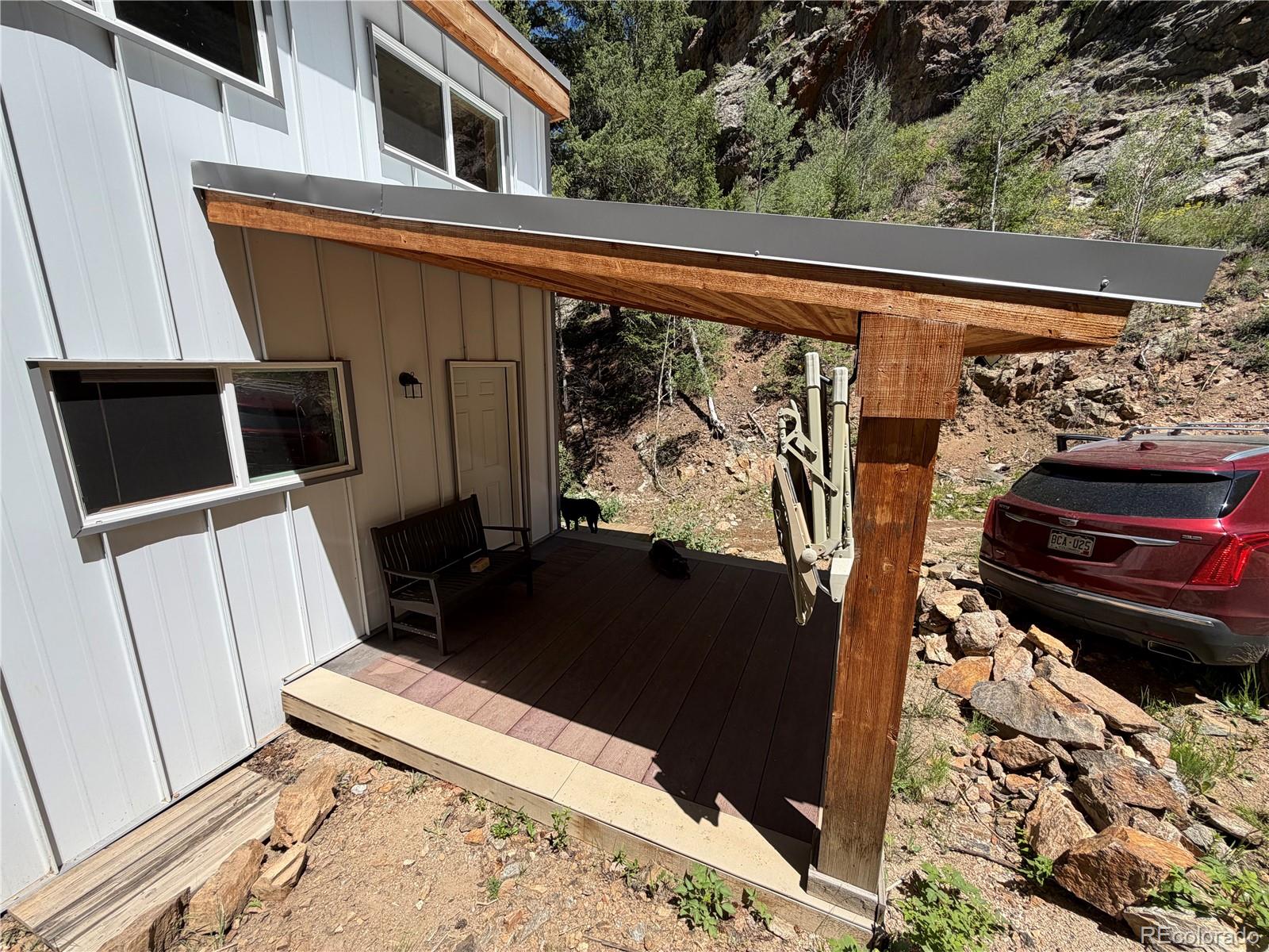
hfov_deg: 102.1
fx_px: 513
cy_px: 476
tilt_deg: -13.0
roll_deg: -0.6
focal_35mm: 14
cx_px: 634
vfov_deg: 85.7
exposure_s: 1/770
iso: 32
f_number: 2.2
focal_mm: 2.22
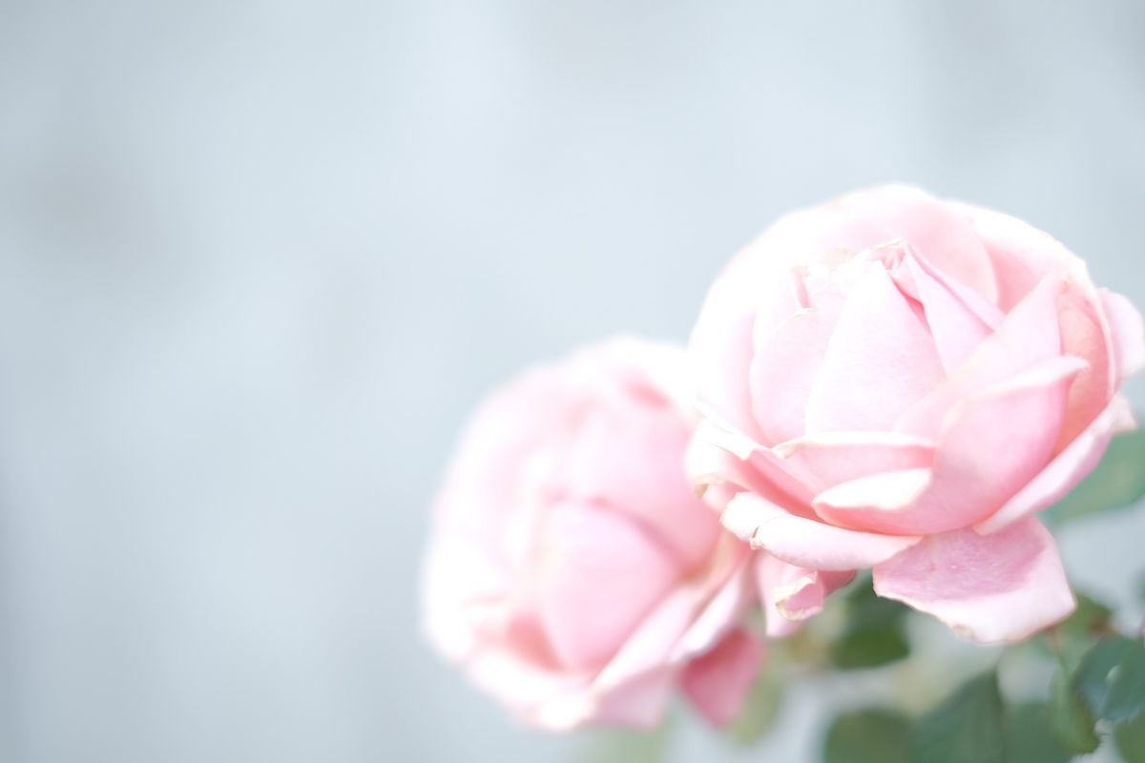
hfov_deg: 37.5
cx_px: 572
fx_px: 1686
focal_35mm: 53
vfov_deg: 25.5
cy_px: 382
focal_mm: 35
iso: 200
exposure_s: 1/125
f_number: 1.4
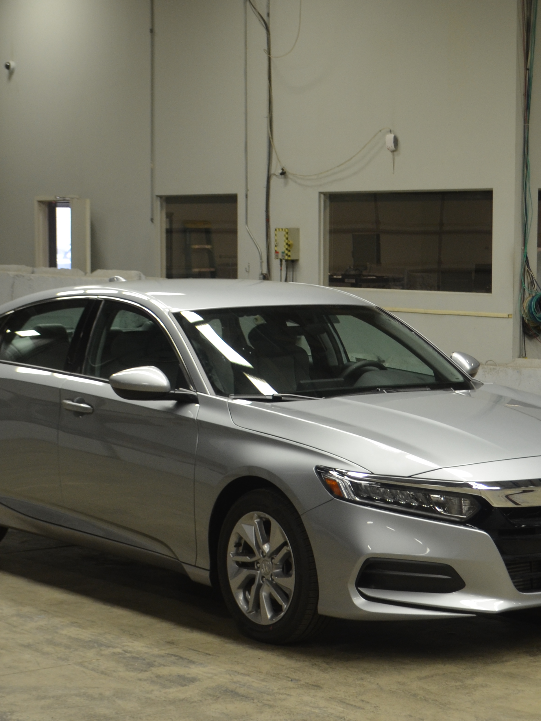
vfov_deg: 21.5
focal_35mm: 91
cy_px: 442
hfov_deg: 16.2
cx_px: 316
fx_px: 1896
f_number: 4.8
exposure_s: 1/80
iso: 400
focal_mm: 32
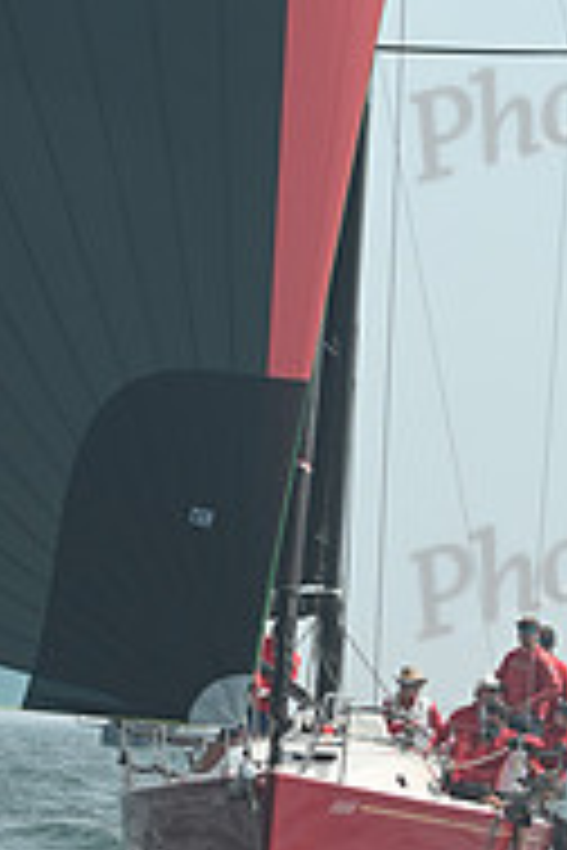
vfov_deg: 7.0
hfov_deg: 4.7
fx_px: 6898
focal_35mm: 292
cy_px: -103
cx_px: 178
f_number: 6.3
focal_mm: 95
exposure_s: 1/1250
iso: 320
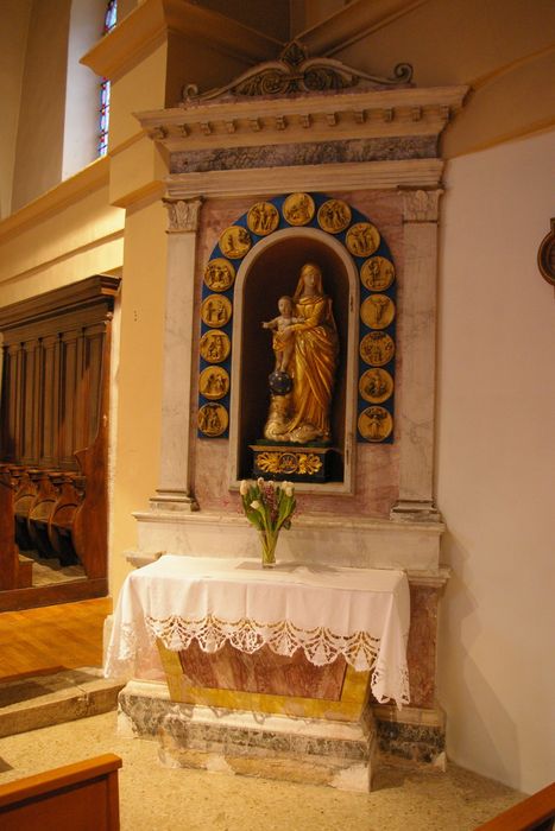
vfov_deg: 61.9
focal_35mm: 30
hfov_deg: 43.6
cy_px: 416
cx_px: 278
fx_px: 693
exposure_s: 1/20
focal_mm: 20
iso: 1600
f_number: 4
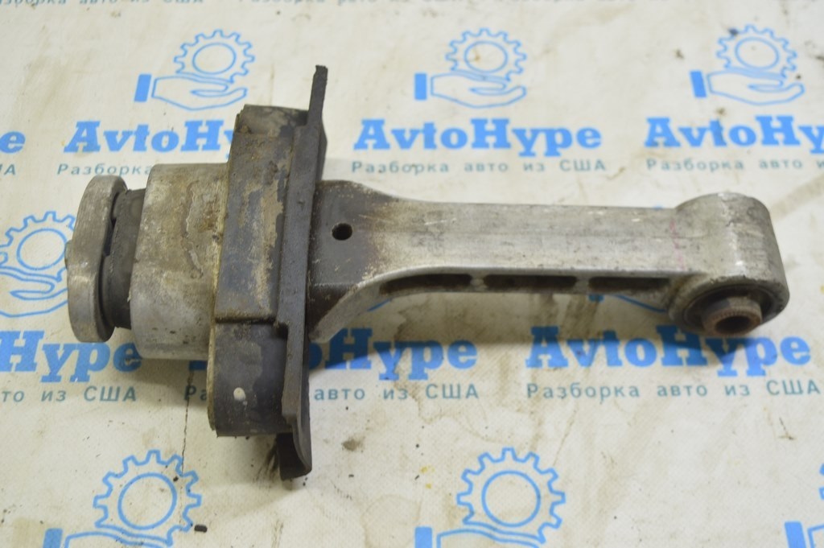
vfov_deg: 31.8
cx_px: 412
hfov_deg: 46.4
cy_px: 274
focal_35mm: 42
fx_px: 961
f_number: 5.6
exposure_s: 1/20
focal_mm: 28
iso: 400
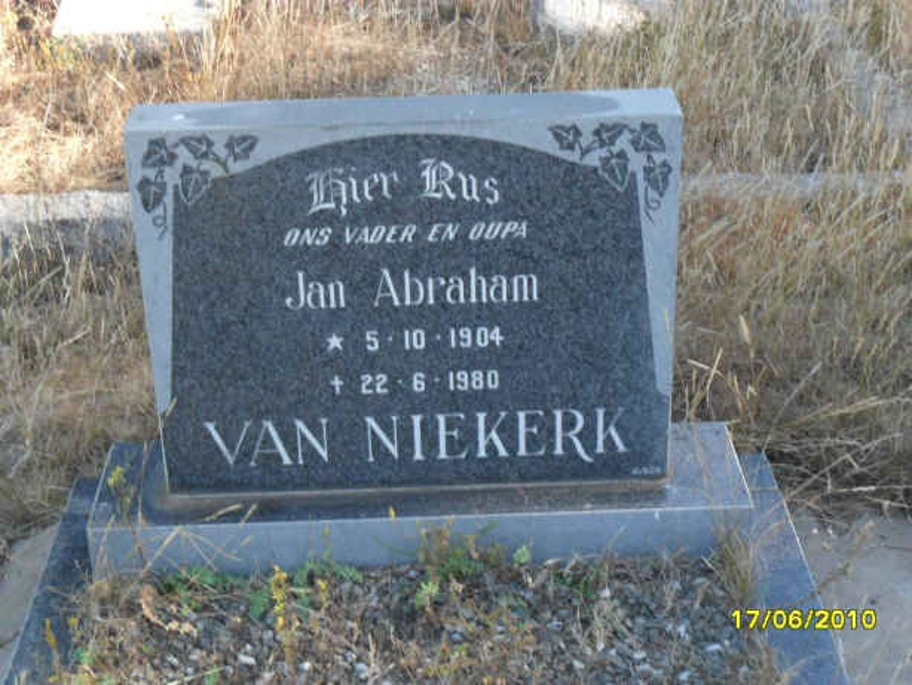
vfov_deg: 23.3
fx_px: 1660
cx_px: 456
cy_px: 342
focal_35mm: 63
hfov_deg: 30.7
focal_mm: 11.2
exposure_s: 1/60
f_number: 5.6
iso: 200
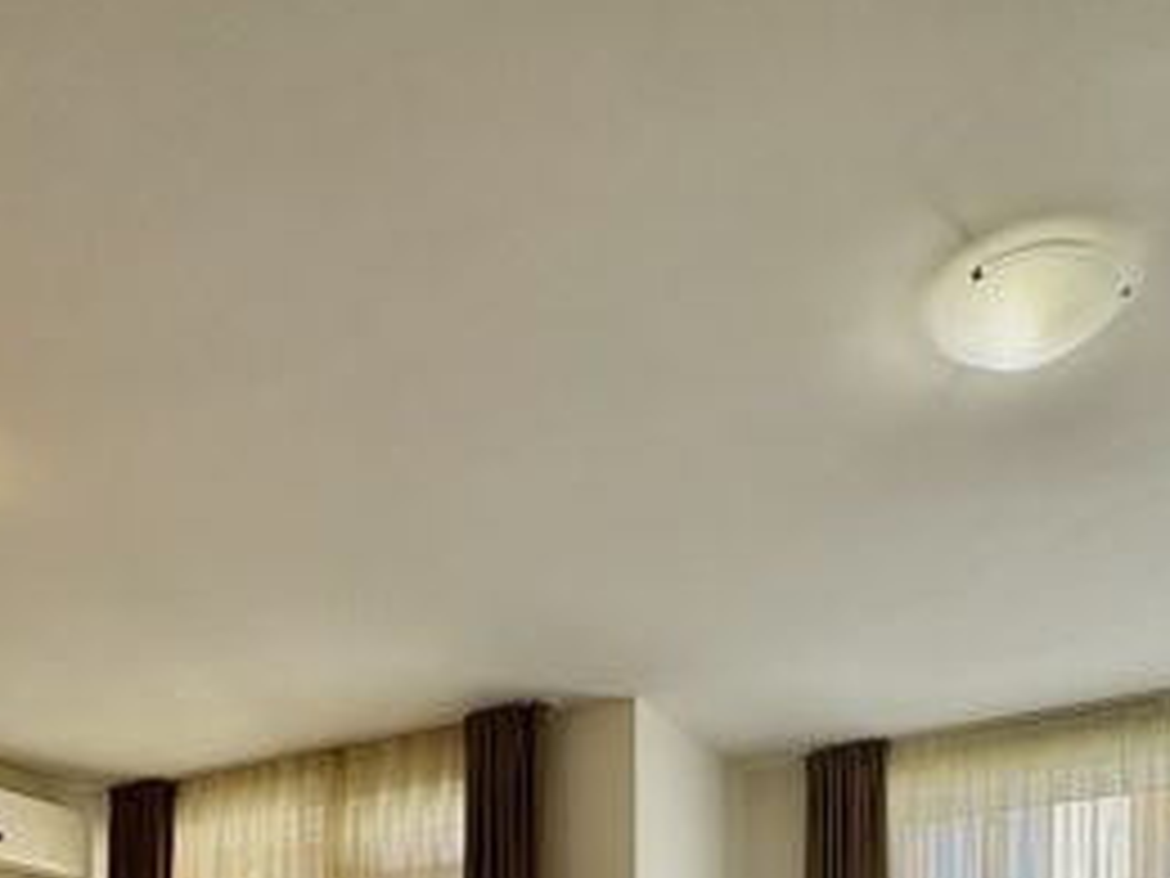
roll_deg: +0.1
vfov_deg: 29.6
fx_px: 1284
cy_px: 1166
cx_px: 538
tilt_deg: -1.0
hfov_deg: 48.9
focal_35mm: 38
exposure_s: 1/100
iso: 40
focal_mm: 2.22
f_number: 2.2
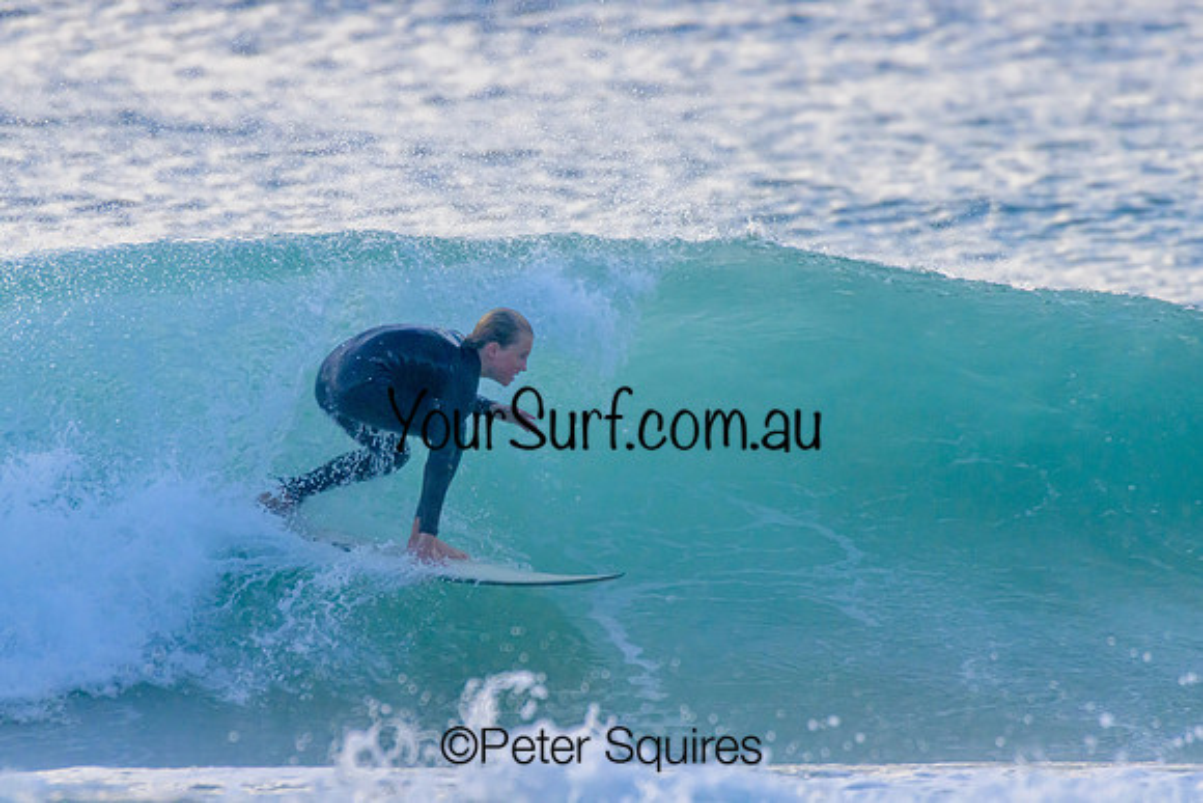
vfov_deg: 1.4
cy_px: 402
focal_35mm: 1000
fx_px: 33423
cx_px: 602
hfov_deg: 2.1
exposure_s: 1/2000
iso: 2200
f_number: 11
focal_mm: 1000
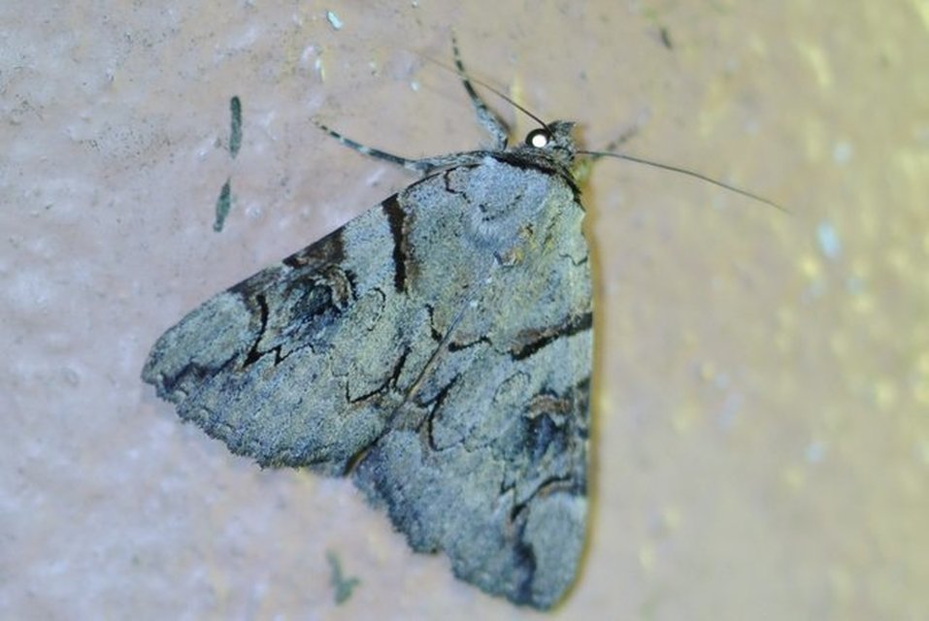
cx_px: 464
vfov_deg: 8.7
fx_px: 4068
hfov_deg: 13.0
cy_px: 310
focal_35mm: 158
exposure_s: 1/100
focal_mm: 105
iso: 640
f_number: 3.5
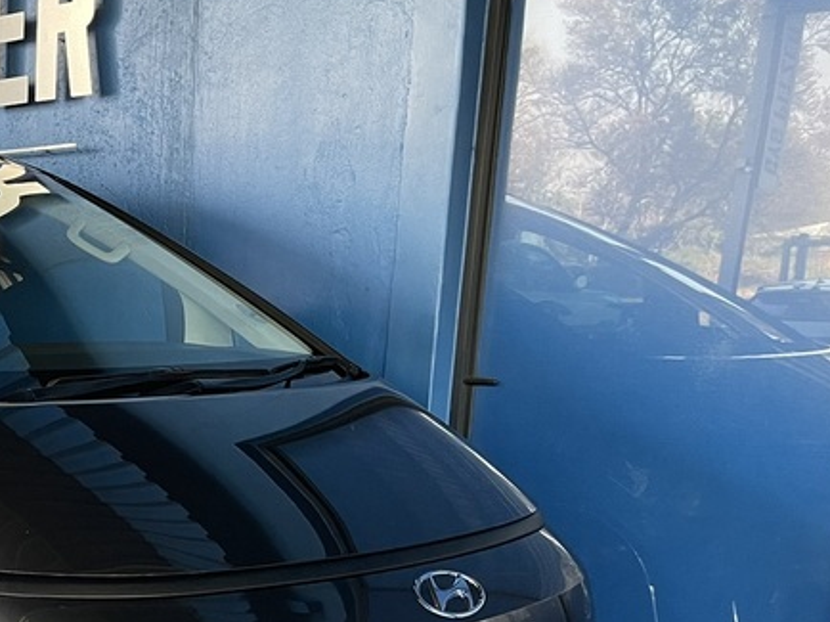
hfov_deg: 29.2
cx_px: -107
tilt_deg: -13.5
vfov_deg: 23.8
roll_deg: +0.5
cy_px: 614
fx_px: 1414
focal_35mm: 59
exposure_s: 1/78
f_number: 1.6
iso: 125
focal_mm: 5.1
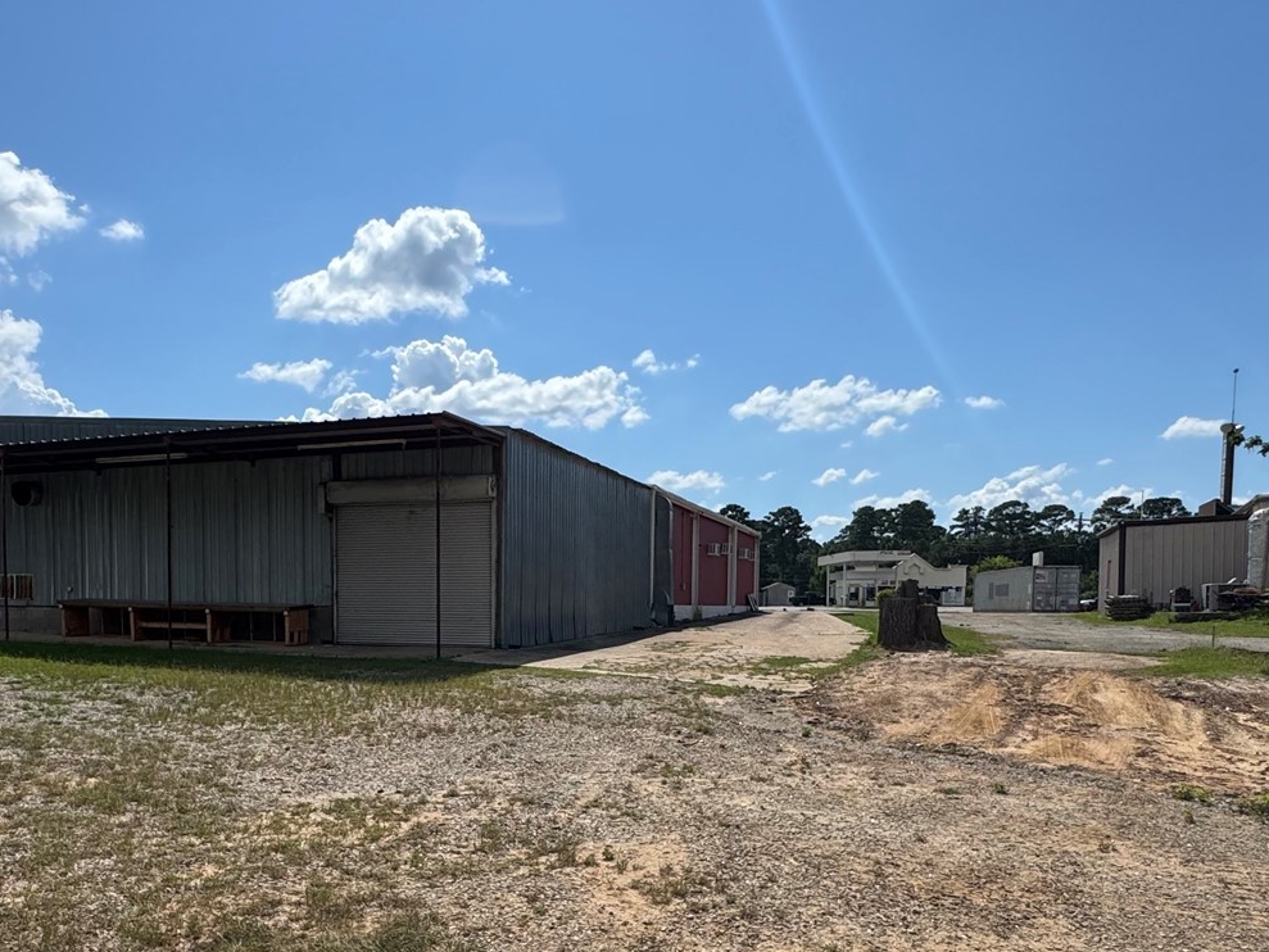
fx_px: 1063
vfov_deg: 47.0
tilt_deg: -4.6
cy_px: 674
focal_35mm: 29
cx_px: 489
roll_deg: +0.7
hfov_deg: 61.0
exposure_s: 1/3906
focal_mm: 2.22
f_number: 2.2
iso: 40
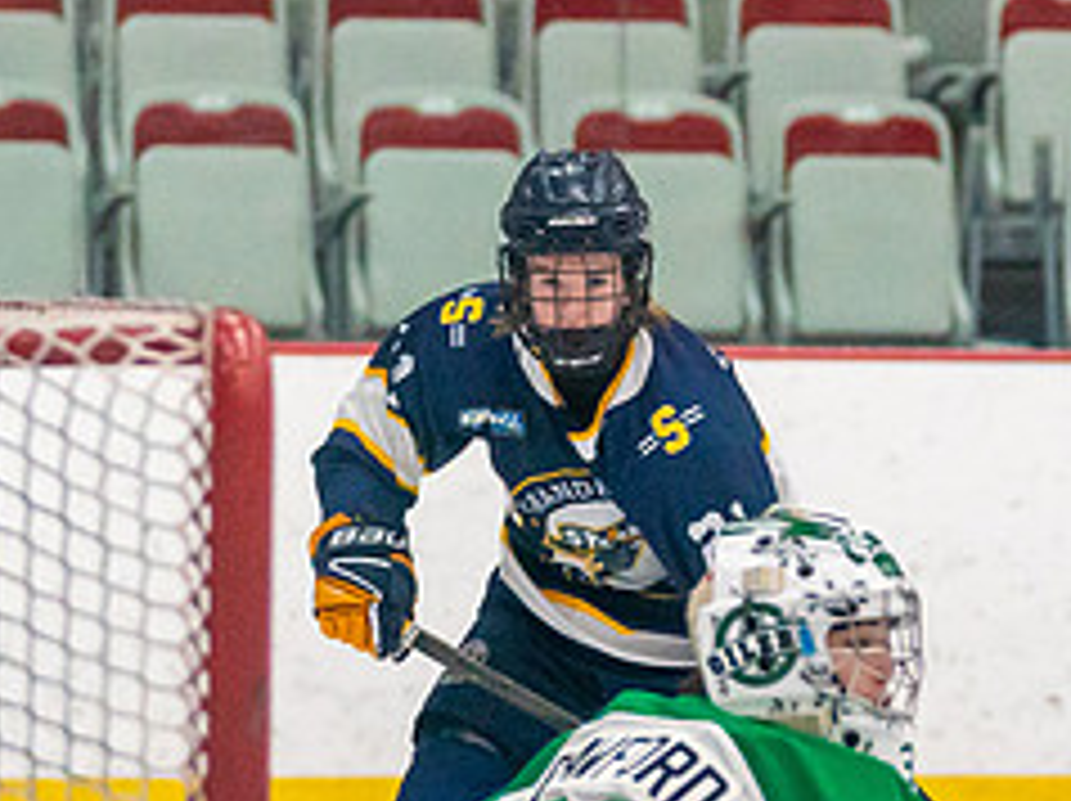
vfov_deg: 3.6
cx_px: 781
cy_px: 866
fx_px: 12858
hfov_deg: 4.8
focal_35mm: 416
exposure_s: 1/1600
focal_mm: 114
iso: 4000
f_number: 2.8
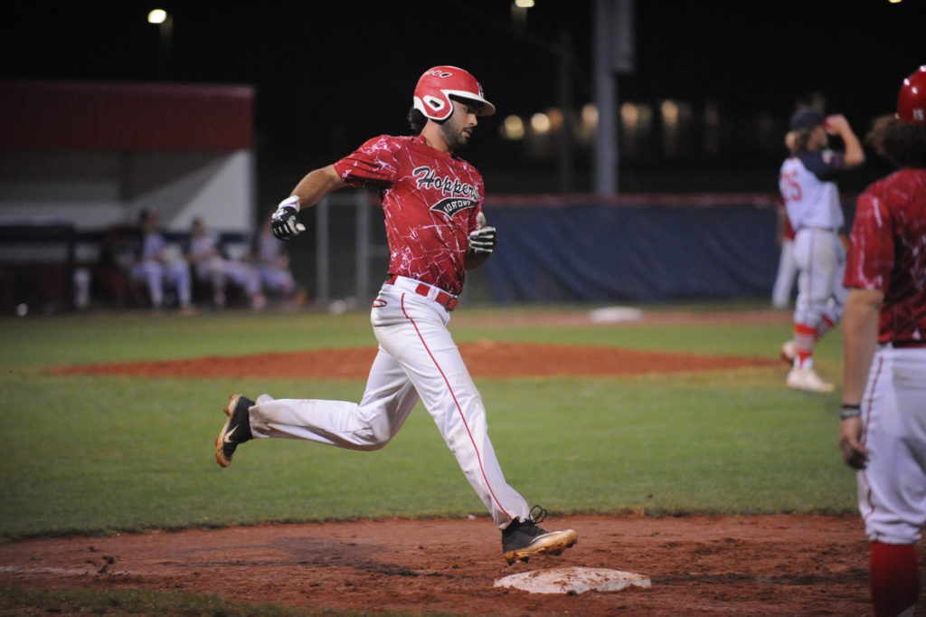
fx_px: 5142
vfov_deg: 6.9
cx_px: 463
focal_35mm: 200
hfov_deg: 10.3
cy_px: 308
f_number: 2.8
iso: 6400
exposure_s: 1/500
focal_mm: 200
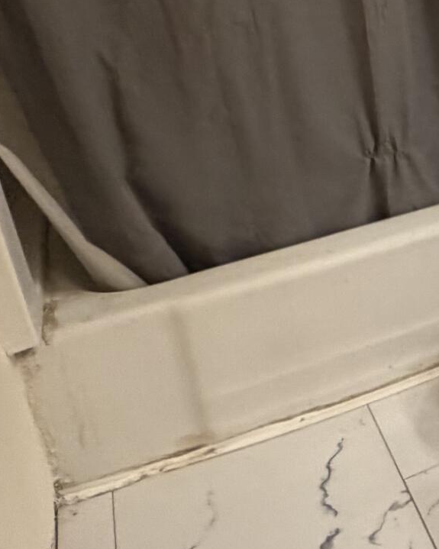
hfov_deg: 21.6
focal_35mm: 57
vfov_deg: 32.0
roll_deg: +2.9
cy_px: 98
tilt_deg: -21.1
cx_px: 685
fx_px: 926
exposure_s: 1/120
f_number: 2.2
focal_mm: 2.22
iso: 250
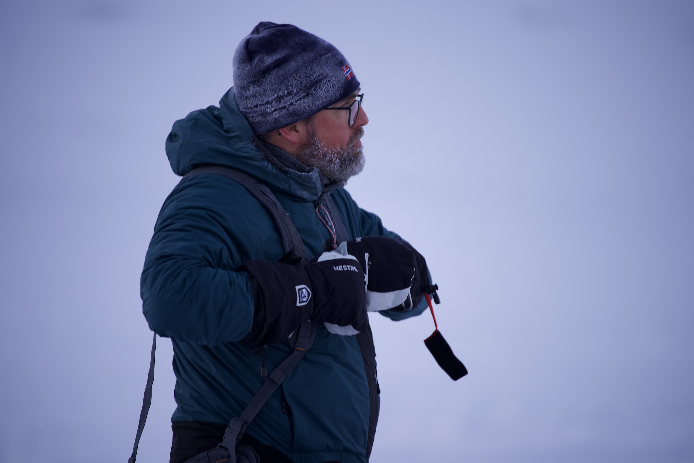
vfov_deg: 6.9
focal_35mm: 198
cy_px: 232
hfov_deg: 10.4
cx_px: 347
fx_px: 3817
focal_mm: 198
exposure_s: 1/160
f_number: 2.8
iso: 500
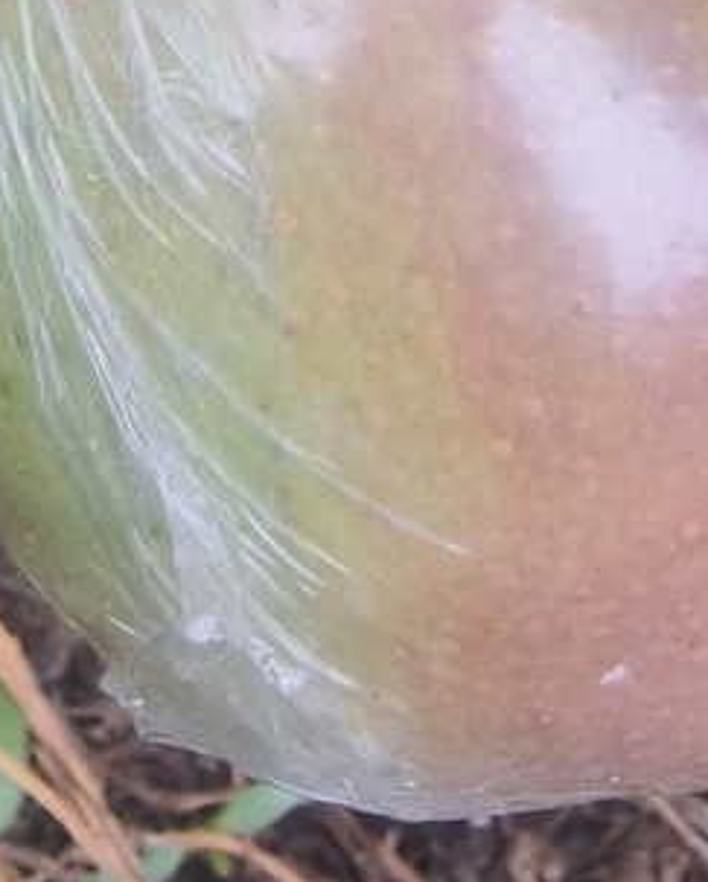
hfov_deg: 19.4
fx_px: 2066
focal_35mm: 79
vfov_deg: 20.9
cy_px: -394
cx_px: 437
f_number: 2
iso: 250
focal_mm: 2.32
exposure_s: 1/100
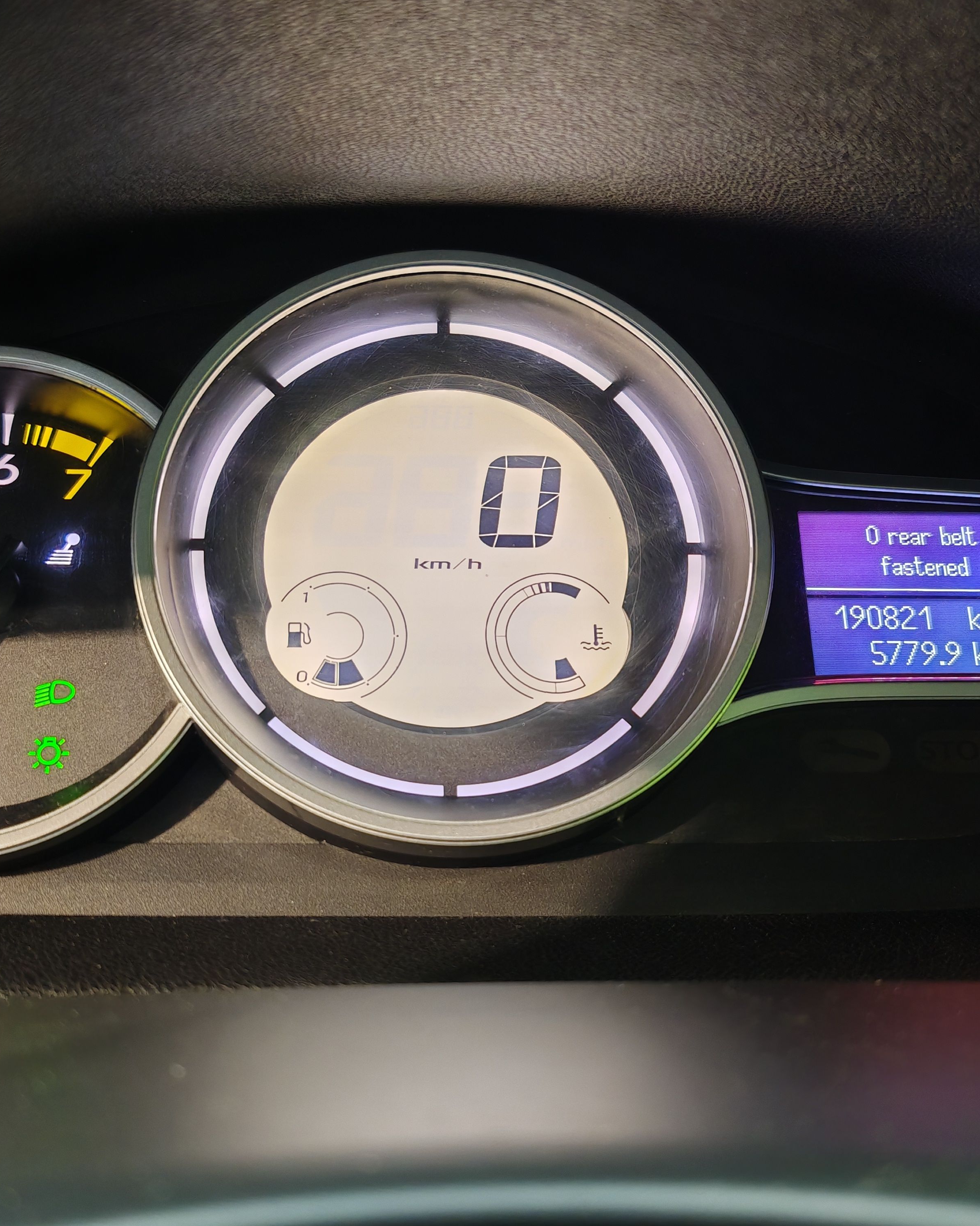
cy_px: 601
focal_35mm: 36
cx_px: 406
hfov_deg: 41.0
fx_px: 1305
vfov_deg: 50.3
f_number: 1.4
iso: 125
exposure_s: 1/33
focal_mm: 6.83
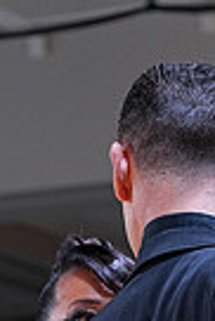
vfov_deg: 6.7
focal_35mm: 299
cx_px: 77
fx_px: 2672
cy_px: 659
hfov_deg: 4.6
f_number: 4
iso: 1600
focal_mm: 70
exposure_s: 1/400
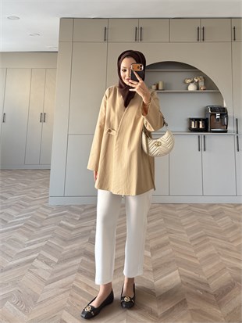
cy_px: 162
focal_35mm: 24
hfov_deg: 56.8
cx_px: 121
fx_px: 224
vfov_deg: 71.6
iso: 200
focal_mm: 6.76
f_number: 1.78
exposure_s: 1/113
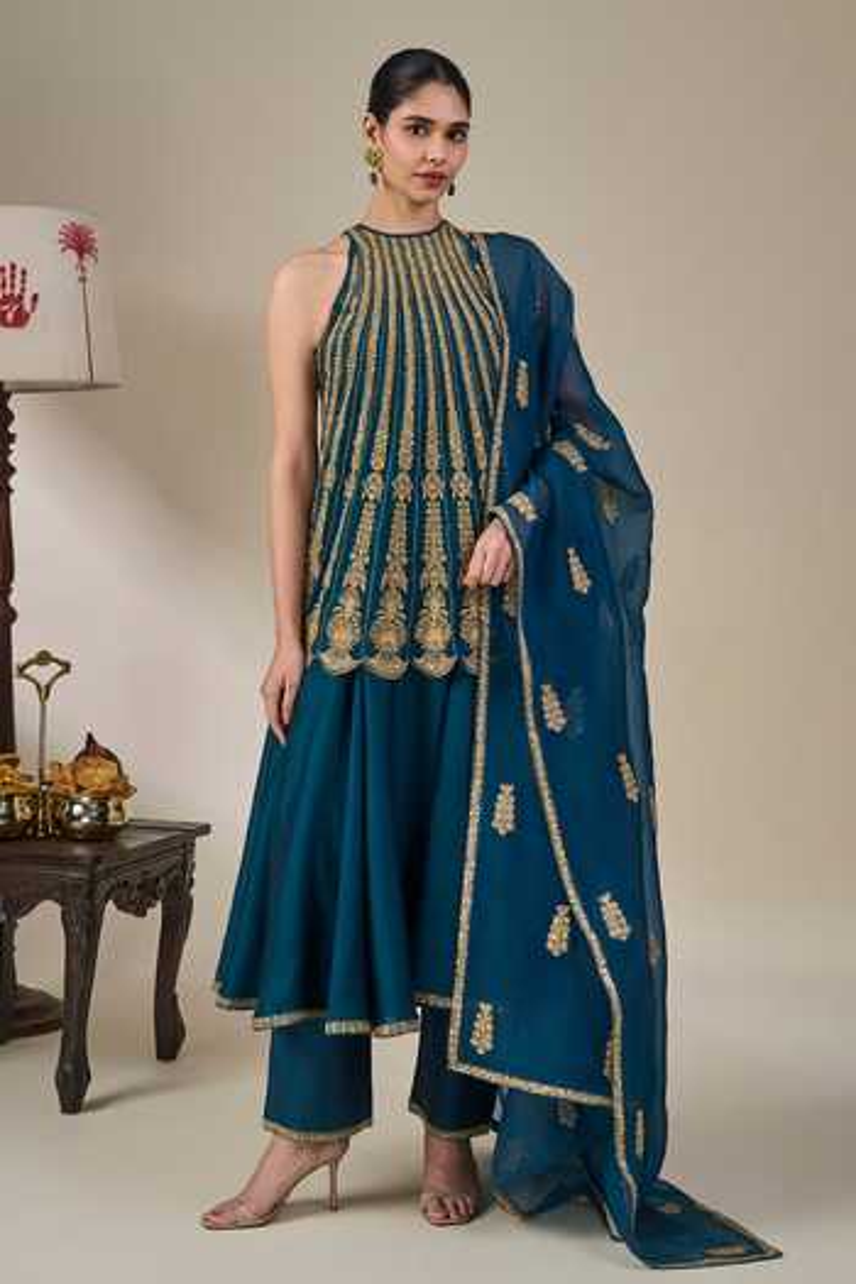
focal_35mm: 47
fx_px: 1676
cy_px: 642
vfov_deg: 41.9
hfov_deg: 28.6
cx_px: 428
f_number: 5.6
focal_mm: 47
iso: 250
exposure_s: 1/160
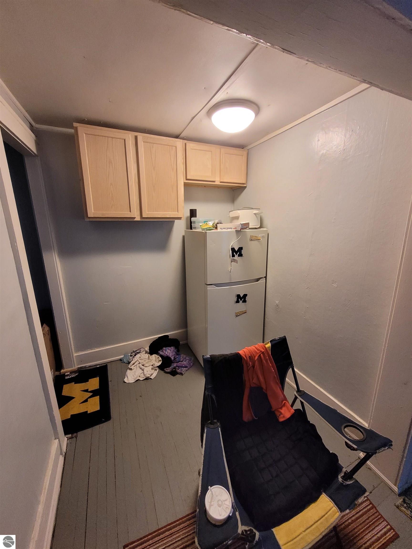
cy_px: 274
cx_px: 206
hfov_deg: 89.9
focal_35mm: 13
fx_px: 206
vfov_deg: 106.2
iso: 250
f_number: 2.2
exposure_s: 1/60
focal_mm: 1.74
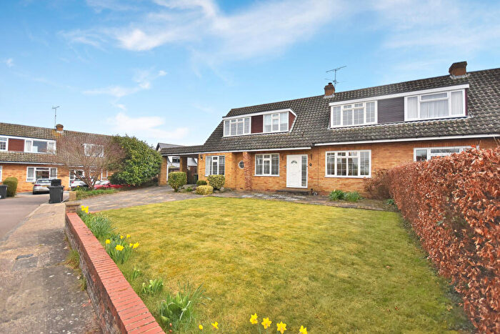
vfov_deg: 77.4
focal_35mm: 15
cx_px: 250
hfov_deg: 100.4
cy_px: 167
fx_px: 208
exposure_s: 1/4000
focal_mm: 10
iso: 560
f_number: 4.5
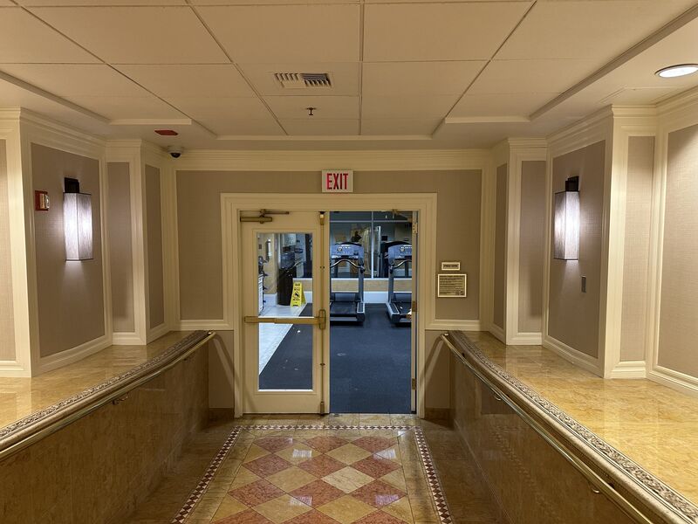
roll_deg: +0.9
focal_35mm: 24
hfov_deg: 71.6
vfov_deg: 56.8
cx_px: 349
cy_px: 262
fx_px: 484
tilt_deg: -3.8
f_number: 1.78
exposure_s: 1/60
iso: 320
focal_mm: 6.86
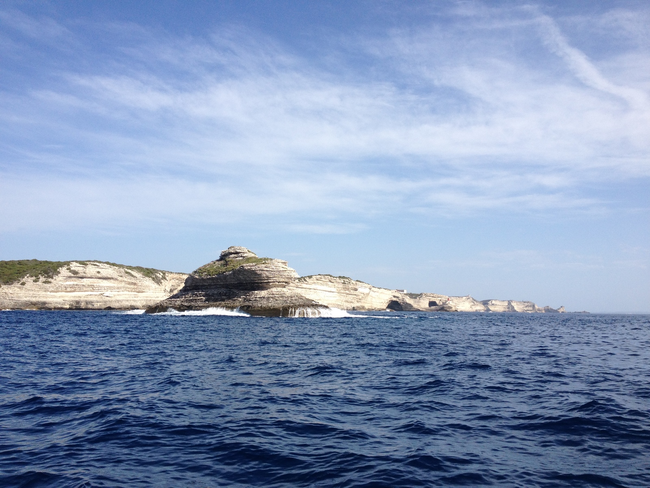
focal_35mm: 35
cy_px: 244
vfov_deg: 40.7
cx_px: 325
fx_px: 657
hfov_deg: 52.6
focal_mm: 4.28
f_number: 2.4
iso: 64
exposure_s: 1/2123
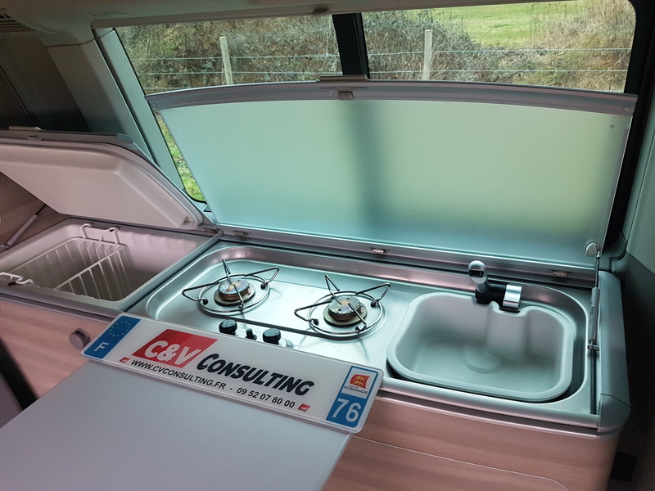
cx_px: 328
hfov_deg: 67.3
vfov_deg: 53.1
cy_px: 246
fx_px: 492
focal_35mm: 26
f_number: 1.7
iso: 160
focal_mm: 4.2
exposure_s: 1/50
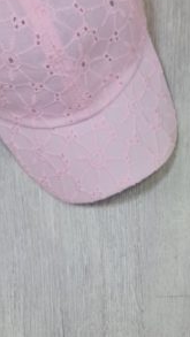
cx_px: 191
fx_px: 582
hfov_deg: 18.1
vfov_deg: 32.1
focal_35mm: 65
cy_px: 227
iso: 125
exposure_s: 1/100
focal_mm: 7
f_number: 1.8
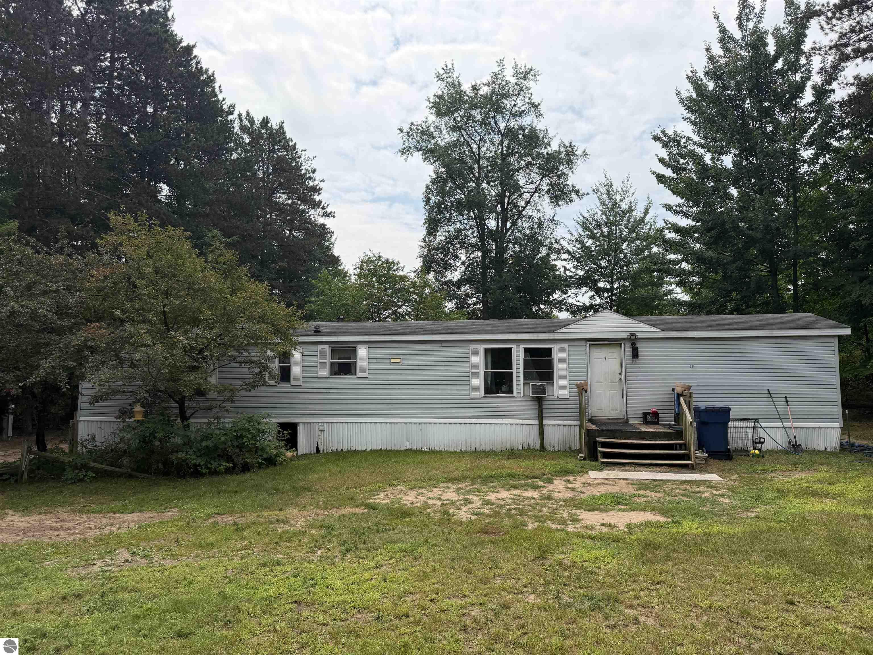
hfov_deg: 71.6
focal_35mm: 24
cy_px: 328
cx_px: 436
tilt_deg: +4.9
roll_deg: +0.5
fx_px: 605
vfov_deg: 56.8
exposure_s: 1/6711
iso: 100
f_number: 1.78
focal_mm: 6.76
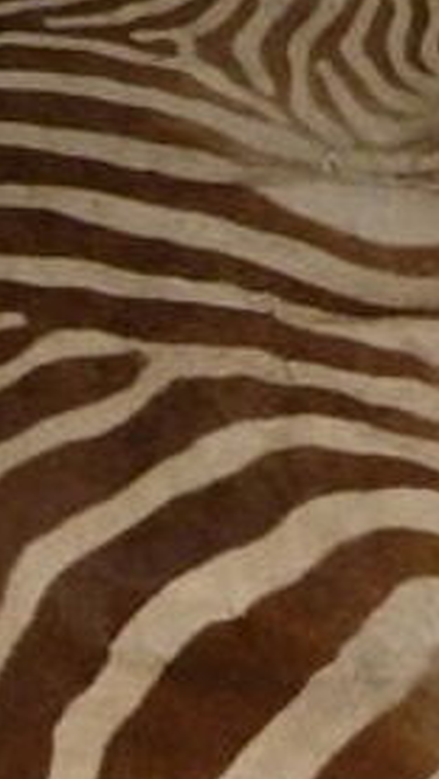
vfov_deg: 16.3
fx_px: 2605
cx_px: -265
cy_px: 935
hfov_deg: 9.3
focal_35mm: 126
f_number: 3.3
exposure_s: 1/60
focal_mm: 4.3
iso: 400
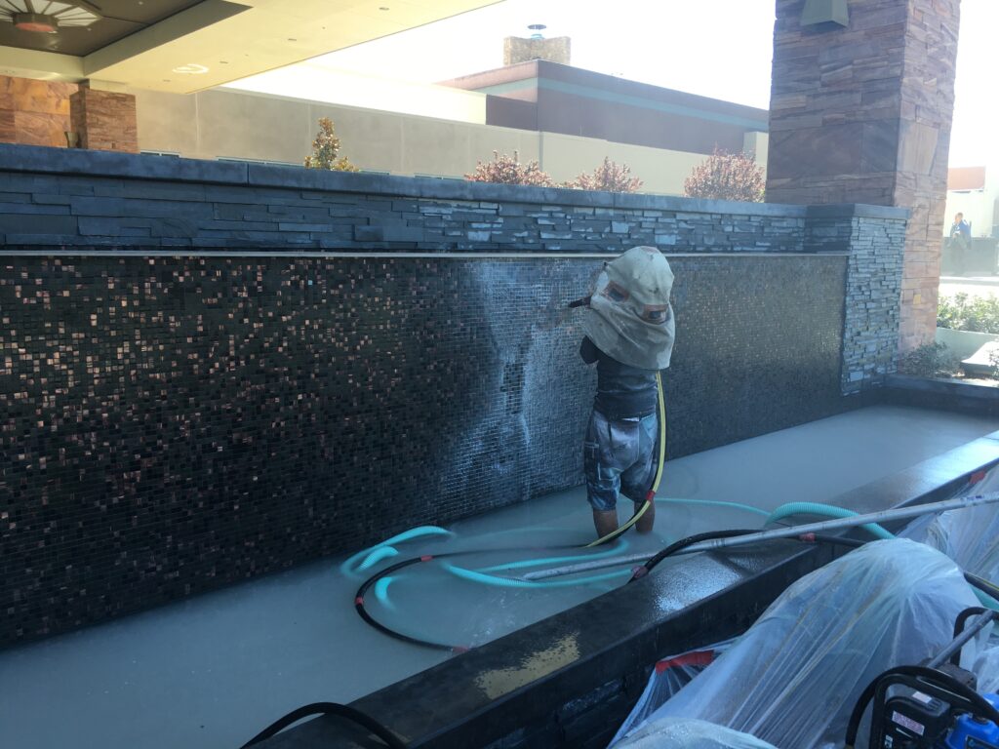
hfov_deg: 61.7
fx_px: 837
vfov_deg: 48.2
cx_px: 500
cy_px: 374
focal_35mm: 29
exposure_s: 1/153
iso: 25
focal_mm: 4.15
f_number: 2.2
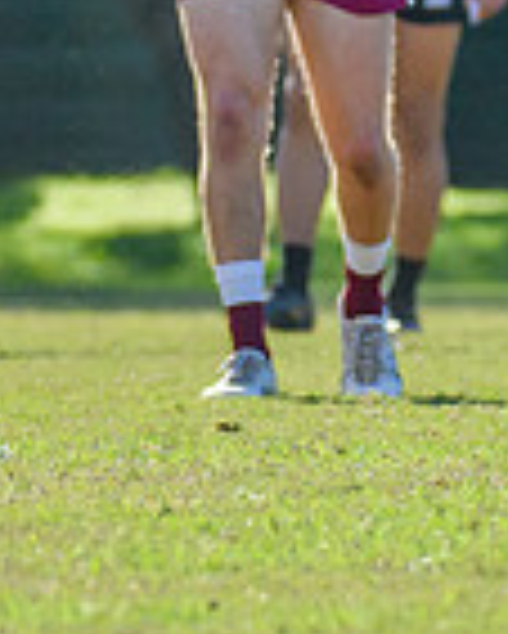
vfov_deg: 1.1
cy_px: -139
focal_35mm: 1730
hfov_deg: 0.9
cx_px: -894
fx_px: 32478
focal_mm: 240
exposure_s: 1/2500
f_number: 5
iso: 800
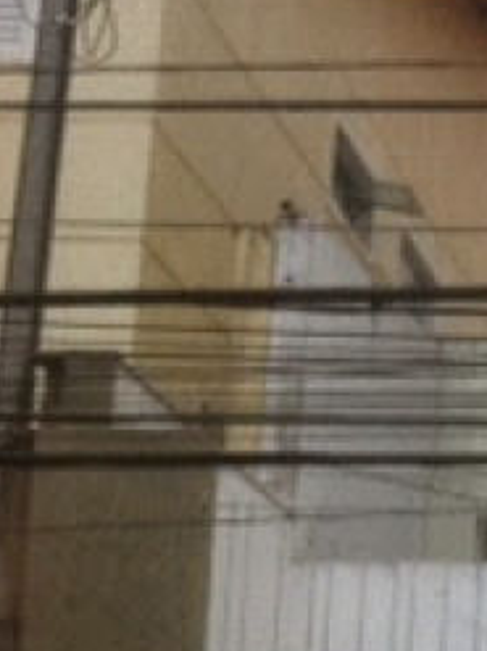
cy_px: 615
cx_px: 1256
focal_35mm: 145
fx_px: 2722
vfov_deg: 13.5
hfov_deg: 9.0
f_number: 2.8
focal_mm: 3.85
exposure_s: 1/60
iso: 80
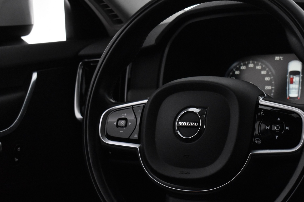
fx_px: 709
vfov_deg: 16.3
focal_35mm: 84
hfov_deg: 24.0
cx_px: 212
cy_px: 120
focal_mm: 40
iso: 3200
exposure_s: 1/100
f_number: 5
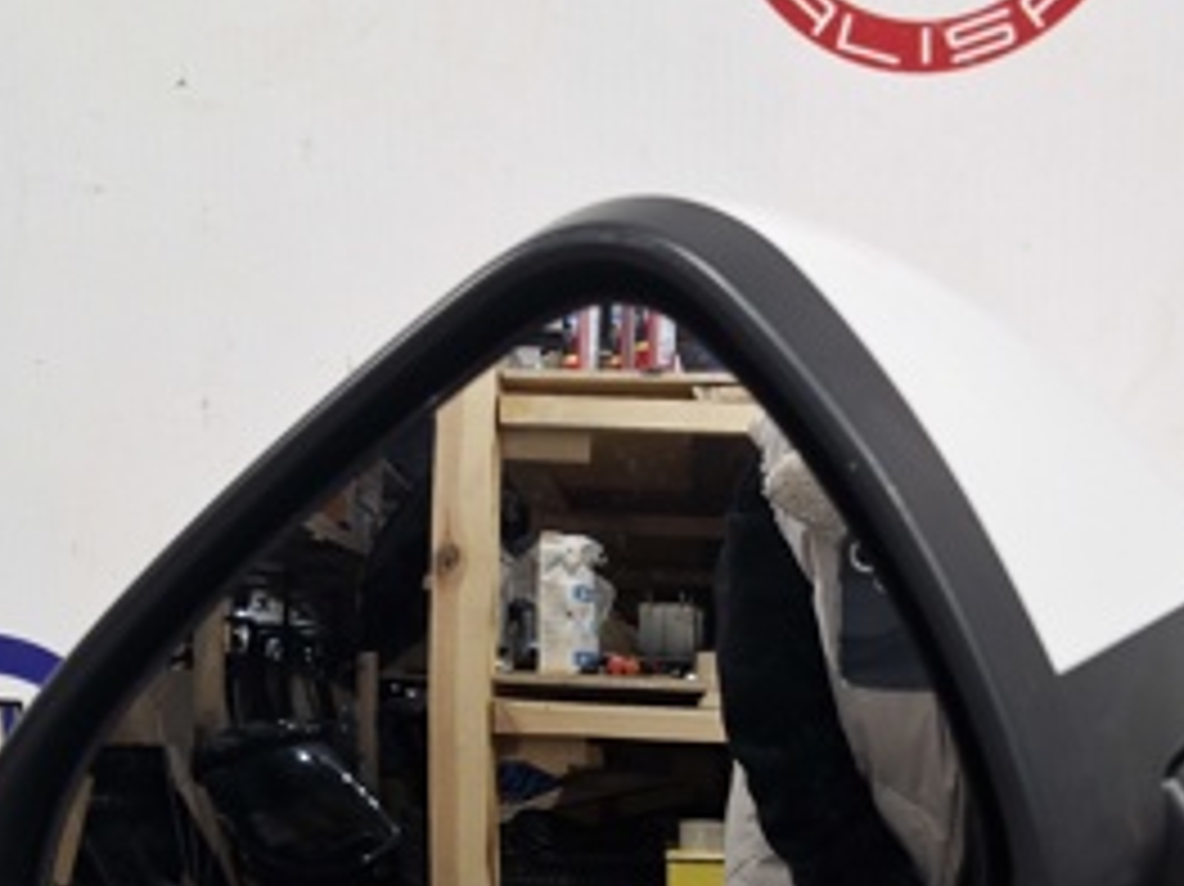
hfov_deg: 34.2
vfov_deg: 25.5
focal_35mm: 56
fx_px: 1915
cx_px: 743
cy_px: 747
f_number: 1.8
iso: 125
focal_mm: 5.54
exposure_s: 1/51
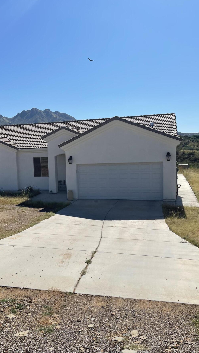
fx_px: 300
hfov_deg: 36.4
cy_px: 175
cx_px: 69
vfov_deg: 61.0
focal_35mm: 32
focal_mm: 5.1
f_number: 1.6
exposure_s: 1/8547
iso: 32
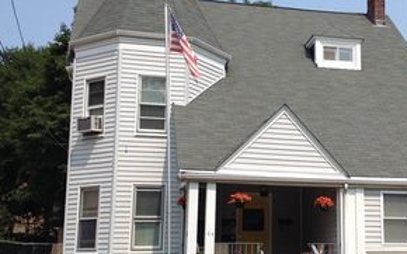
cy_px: 142
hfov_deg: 31.5
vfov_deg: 20.3
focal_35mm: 64
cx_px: 303
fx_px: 710
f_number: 2.4
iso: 50
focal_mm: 4.28
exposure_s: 1/2123
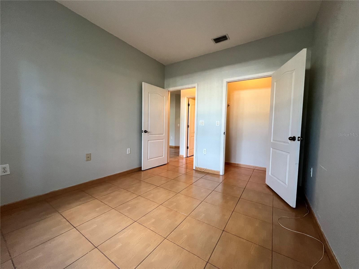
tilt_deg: -2.4
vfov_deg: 89.9
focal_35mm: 13
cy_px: 134
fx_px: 135
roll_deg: -1.6
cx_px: 180
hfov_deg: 106.2
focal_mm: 1.57
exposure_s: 1/60
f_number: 1.8
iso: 250
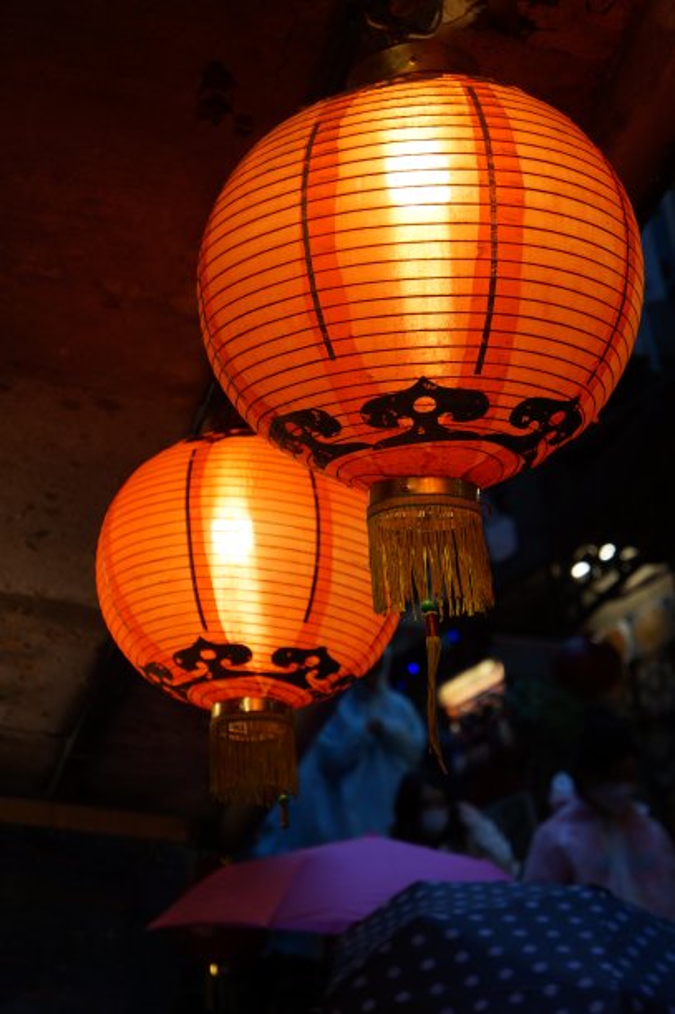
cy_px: 507
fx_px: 1606
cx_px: 338
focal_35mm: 57
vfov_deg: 35.1
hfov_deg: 23.7
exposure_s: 1/60
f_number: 4.5
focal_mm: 38
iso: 250
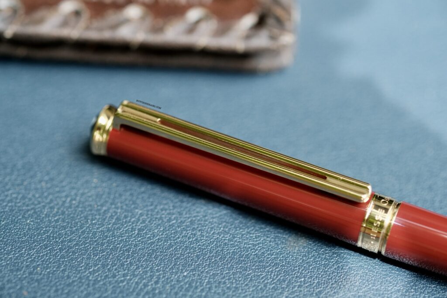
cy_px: 149
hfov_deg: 22.6
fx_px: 1118
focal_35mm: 90
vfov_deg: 15.2
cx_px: 224
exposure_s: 1/500
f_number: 3.2
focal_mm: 60
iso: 1000
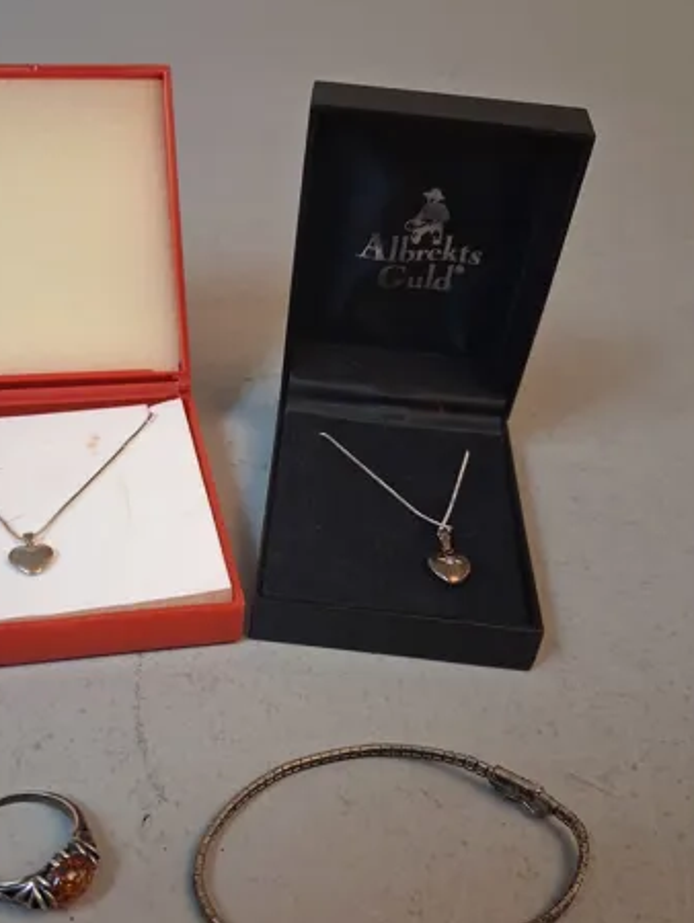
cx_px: 234
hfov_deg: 39.2
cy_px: 548
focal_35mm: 36
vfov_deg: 51.0
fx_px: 961
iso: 500
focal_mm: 4
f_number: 1.8
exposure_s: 1/100
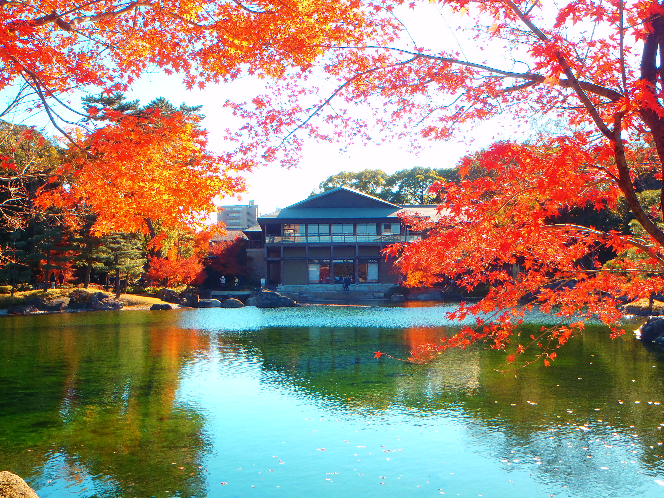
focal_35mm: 36
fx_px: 691
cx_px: 332
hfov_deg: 51.4
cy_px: 249
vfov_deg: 39.7
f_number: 5
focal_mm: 6.53
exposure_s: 1/125
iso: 80
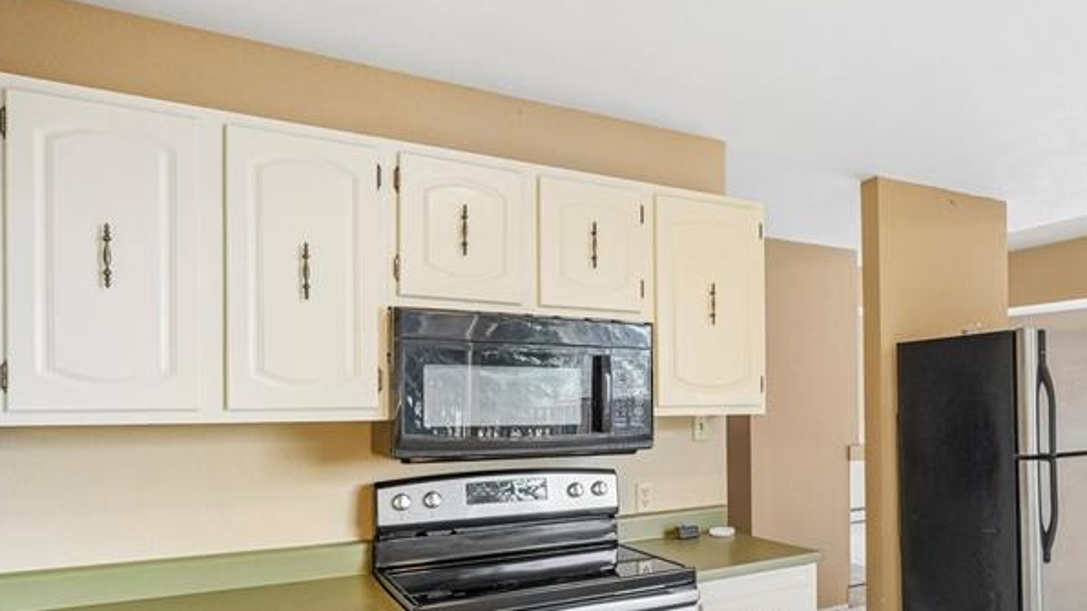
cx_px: 790
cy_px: 399
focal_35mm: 27
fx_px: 778
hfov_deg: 66.3
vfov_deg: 42.4
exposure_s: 1/25
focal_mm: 10
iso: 800
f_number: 8
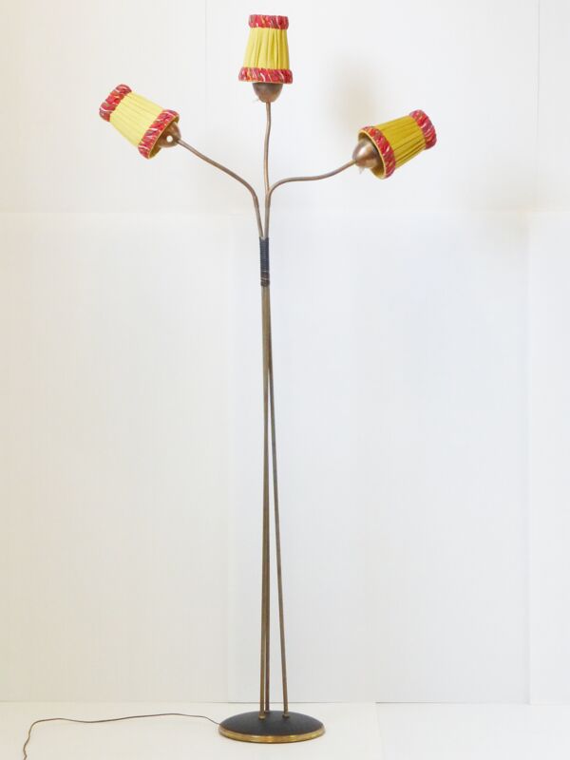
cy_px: 380
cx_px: 285
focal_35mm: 127
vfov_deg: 15.5
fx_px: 2788
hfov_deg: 11.7
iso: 400
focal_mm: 20.6
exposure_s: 1/60
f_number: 5.3
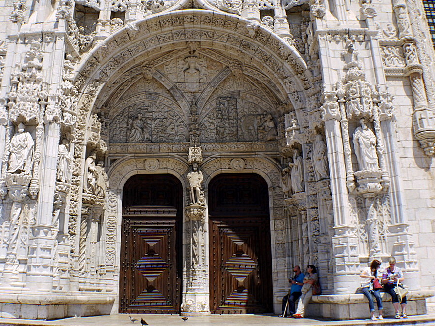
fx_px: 578
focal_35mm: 46
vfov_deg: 31.5
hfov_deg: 41.2
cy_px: 142
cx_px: 193
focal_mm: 20
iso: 100
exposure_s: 1/250
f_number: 9
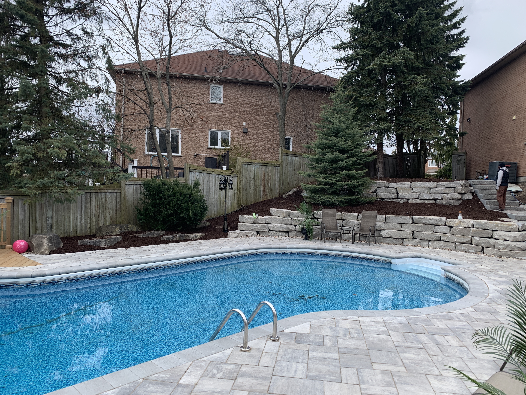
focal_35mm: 26
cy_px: 198
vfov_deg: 53.1
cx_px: 263
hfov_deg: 67.3
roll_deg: -2.0
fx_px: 395
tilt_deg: -2.0
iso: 25
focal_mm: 4.25
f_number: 1.8
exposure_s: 1/1299
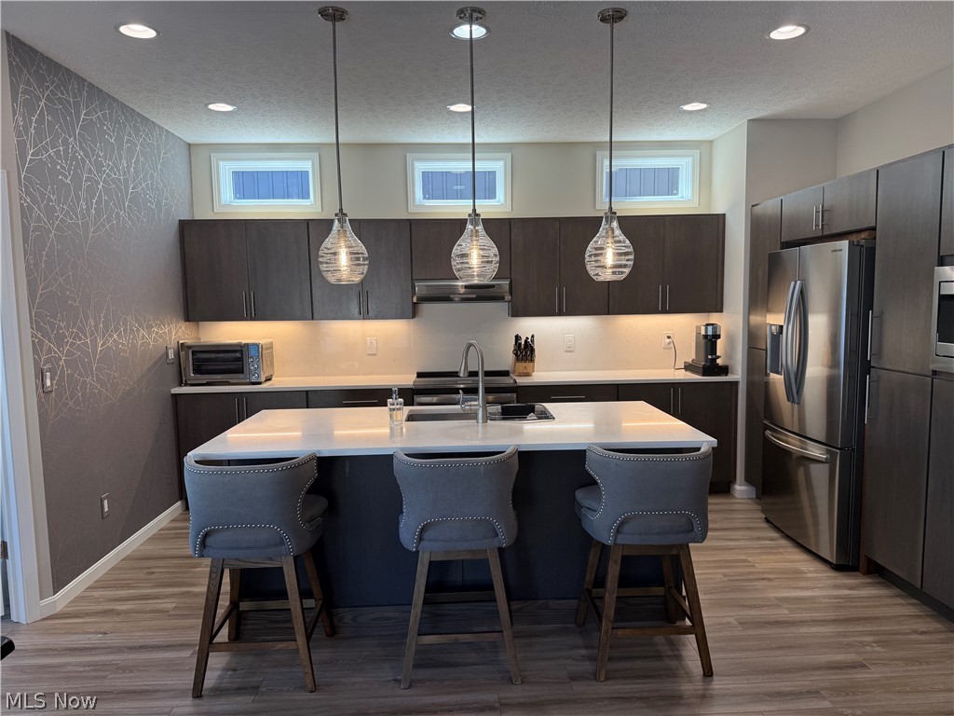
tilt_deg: -5.3
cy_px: 358
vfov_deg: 56.8
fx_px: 661
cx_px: 477
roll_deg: +1.0
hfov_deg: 71.6
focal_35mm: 24
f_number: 1.78
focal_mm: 6.76
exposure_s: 1/157
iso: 80
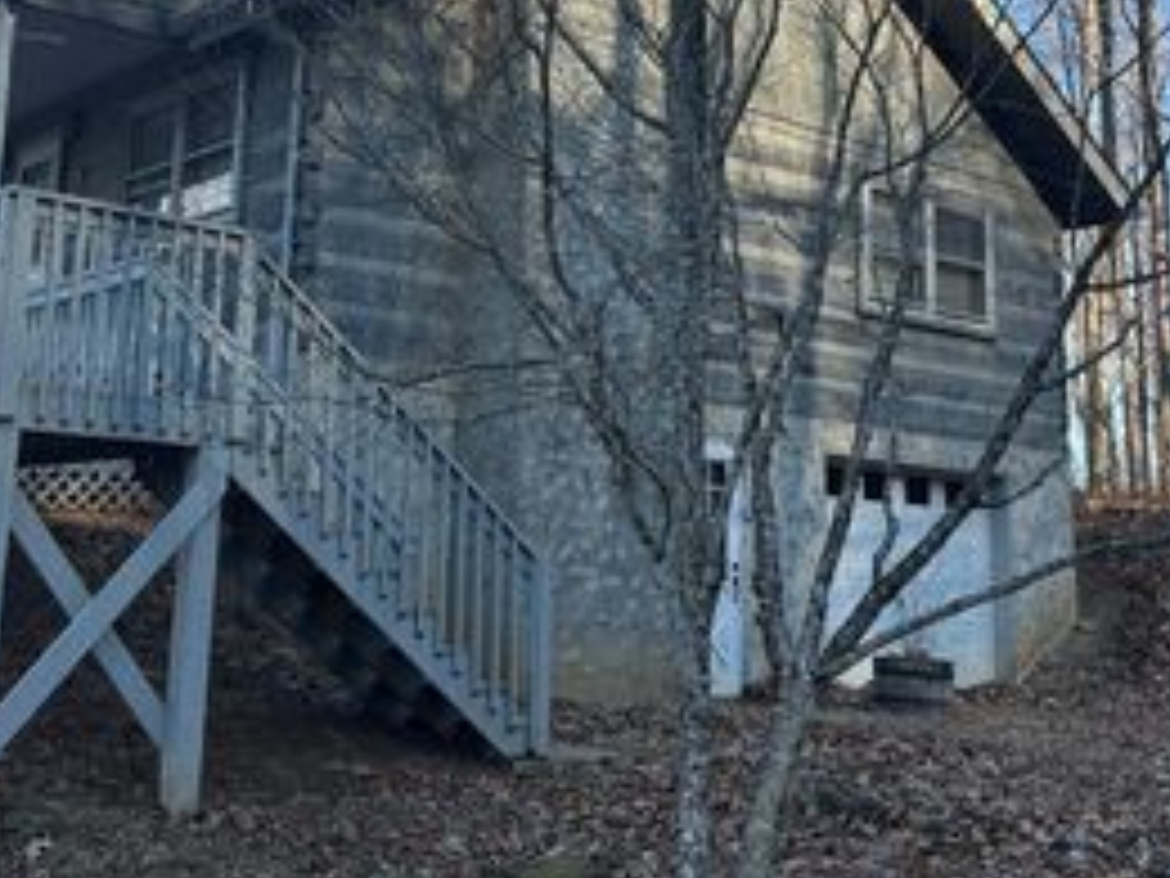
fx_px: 1690
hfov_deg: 38.1
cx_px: 486
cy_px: 214
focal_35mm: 50
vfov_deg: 28.7
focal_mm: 5.7
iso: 50
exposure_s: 1/808
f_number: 1.5
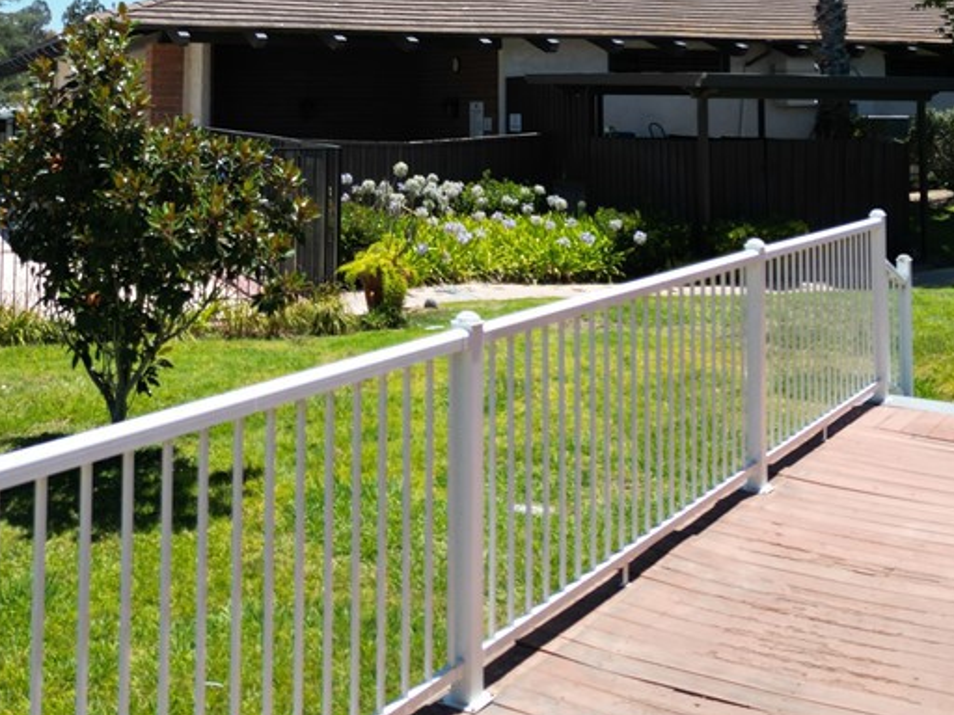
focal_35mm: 48
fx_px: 1323
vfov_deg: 28.6
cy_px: 24
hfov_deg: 39.6
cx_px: 432
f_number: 1.7
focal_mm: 6.72
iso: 120
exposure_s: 1/2500
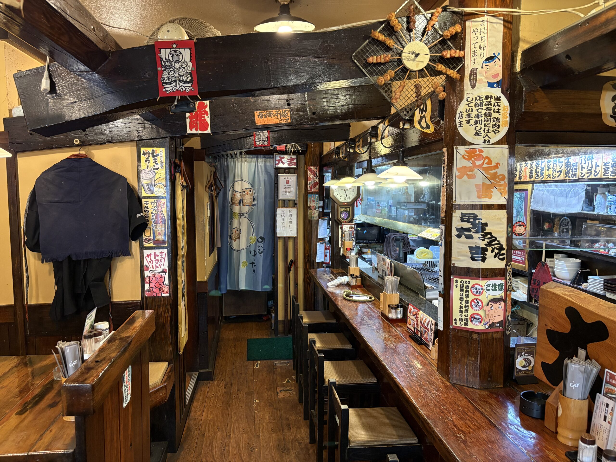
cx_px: 308
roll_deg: +0.5
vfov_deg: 53.1
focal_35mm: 26
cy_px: 231
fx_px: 463
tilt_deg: -5.3
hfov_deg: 67.3
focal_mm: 5.96
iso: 320
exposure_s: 1/60
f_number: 1.6
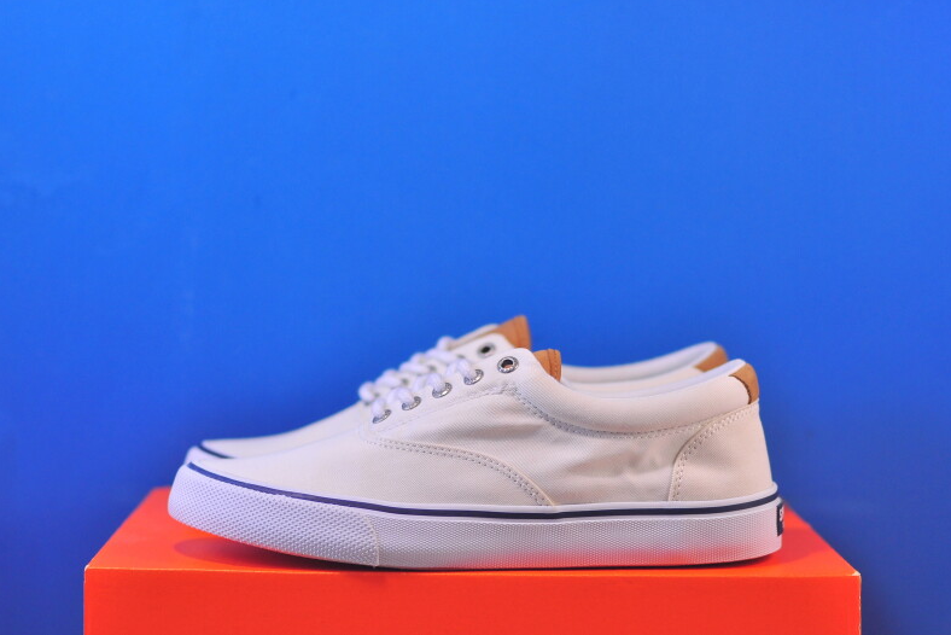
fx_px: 2008
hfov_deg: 26.6
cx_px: 476
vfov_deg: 18.0
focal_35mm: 76
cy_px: 317
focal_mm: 50
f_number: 2.5
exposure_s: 1/320
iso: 250
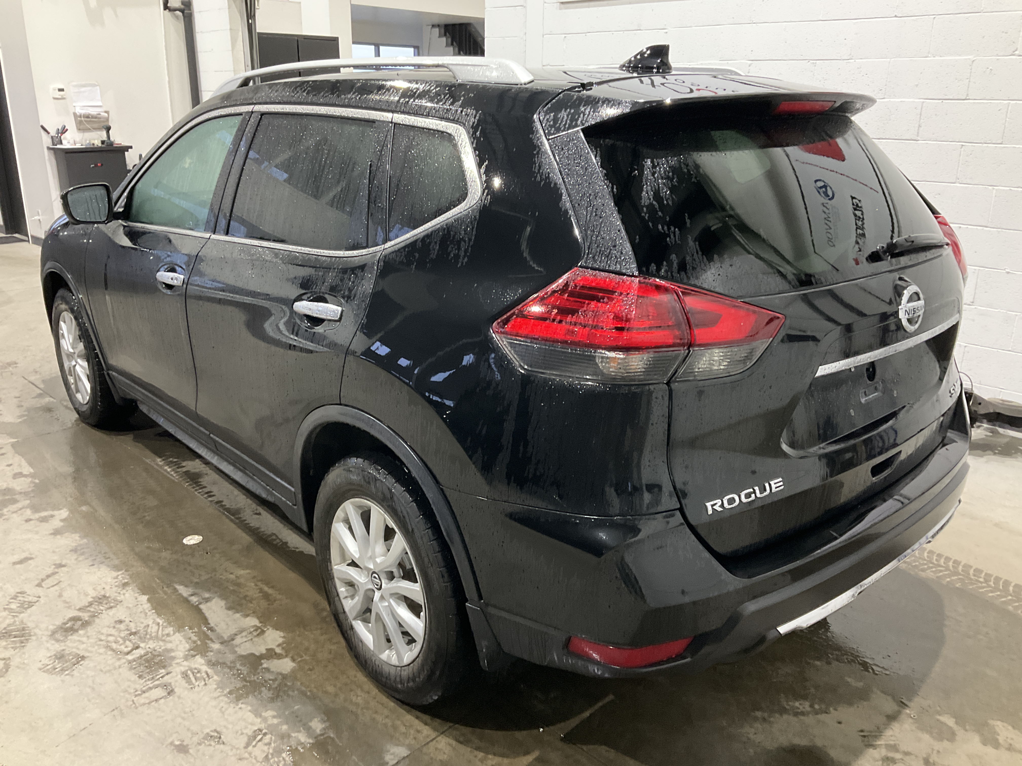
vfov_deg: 48.2
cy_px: 383
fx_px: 856
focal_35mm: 29
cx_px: 511
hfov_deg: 61.7
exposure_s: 1/60
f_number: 1.8
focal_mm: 3
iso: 250
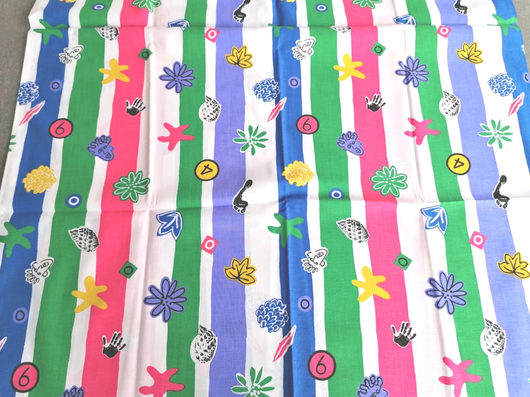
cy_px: 198
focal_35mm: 27
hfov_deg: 65.3
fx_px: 413
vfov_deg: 51.4
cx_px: 265
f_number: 1.8
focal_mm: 4.75
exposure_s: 1/337
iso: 50
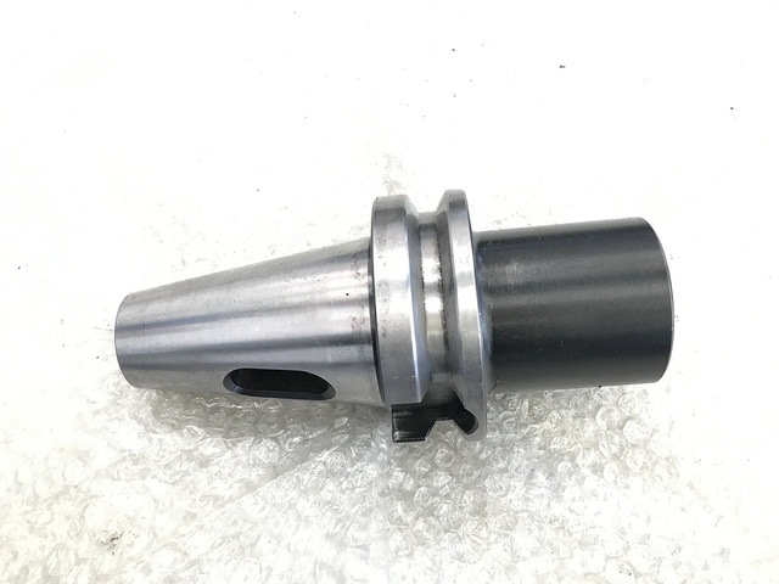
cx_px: 390
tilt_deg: -69.0
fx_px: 630
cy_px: 292
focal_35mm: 28
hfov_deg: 63.4
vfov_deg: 49.7
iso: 40
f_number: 1.8
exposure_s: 1/20
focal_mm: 3.99
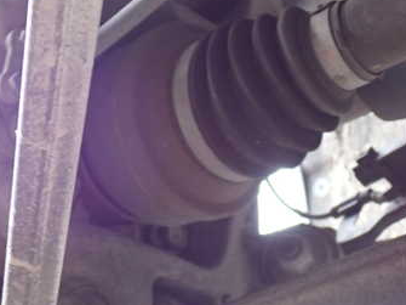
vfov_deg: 21.6
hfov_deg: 27.9
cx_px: 78
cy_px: 158
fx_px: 797
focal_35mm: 68
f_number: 2.7
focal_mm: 6.83
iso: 640
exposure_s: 1/40
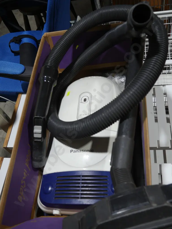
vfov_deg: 51.4
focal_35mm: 36
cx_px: 86
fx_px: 239
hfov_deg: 39.7
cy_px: 114
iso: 200
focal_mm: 18
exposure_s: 1/100
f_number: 4
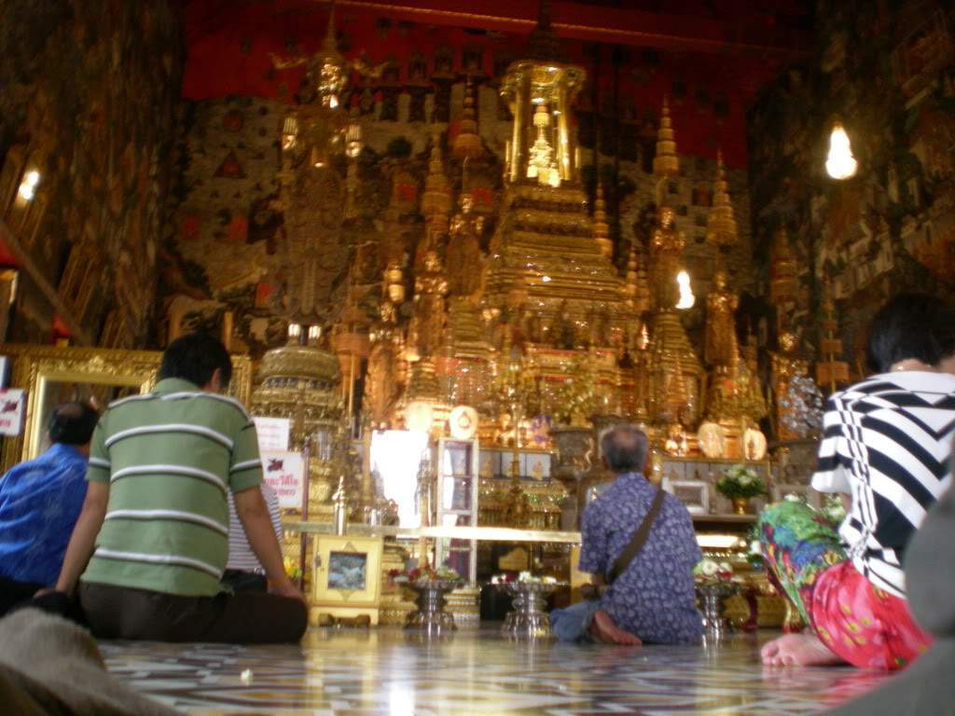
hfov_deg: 49.0
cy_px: 358
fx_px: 1048
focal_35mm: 38
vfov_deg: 37.7
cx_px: 478
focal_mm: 6.3
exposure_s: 1/13
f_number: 3.1
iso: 200
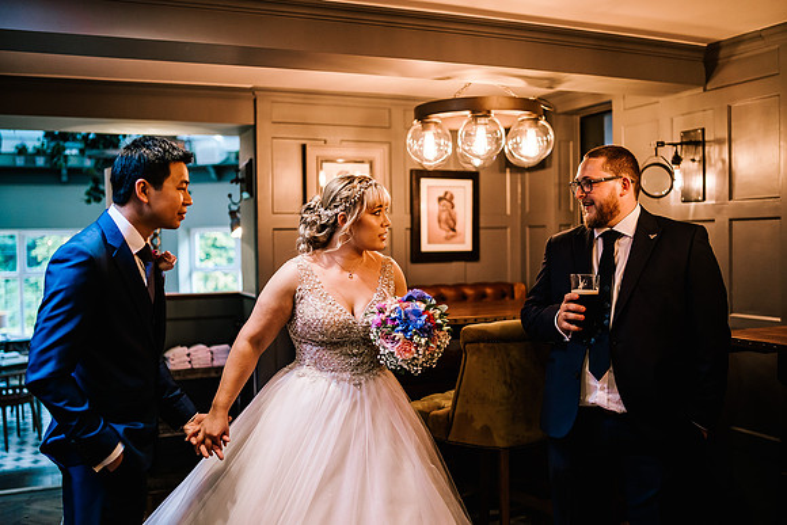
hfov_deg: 53.8
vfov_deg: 37.4
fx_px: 775
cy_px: 263
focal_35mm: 35
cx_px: 394
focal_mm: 35
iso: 1000
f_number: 1.4
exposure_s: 1/500
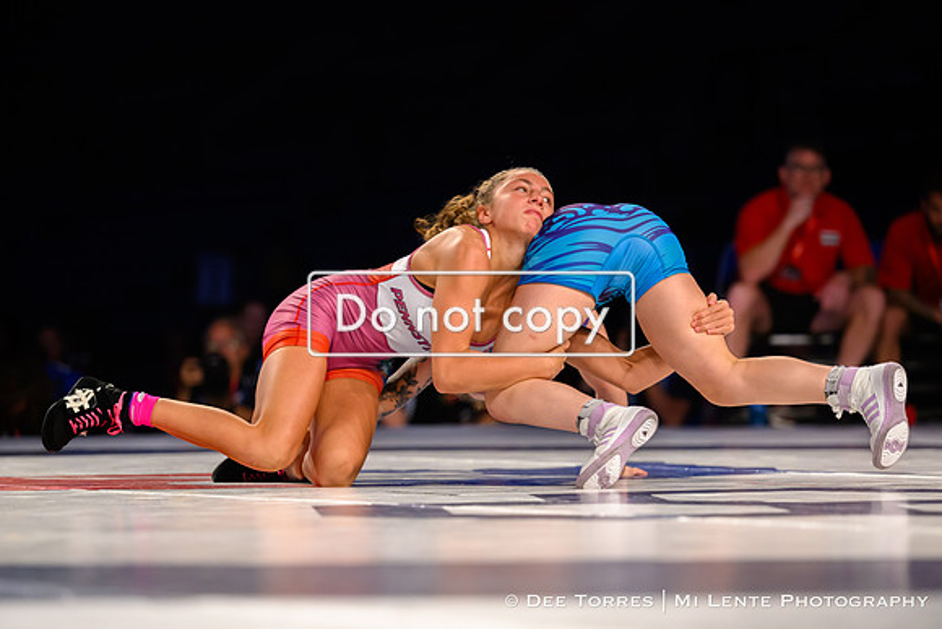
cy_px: 344
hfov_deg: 13.0
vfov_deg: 8.7
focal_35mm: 159
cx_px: 464
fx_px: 4149
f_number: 2.8
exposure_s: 1/800
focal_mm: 145
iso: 2800
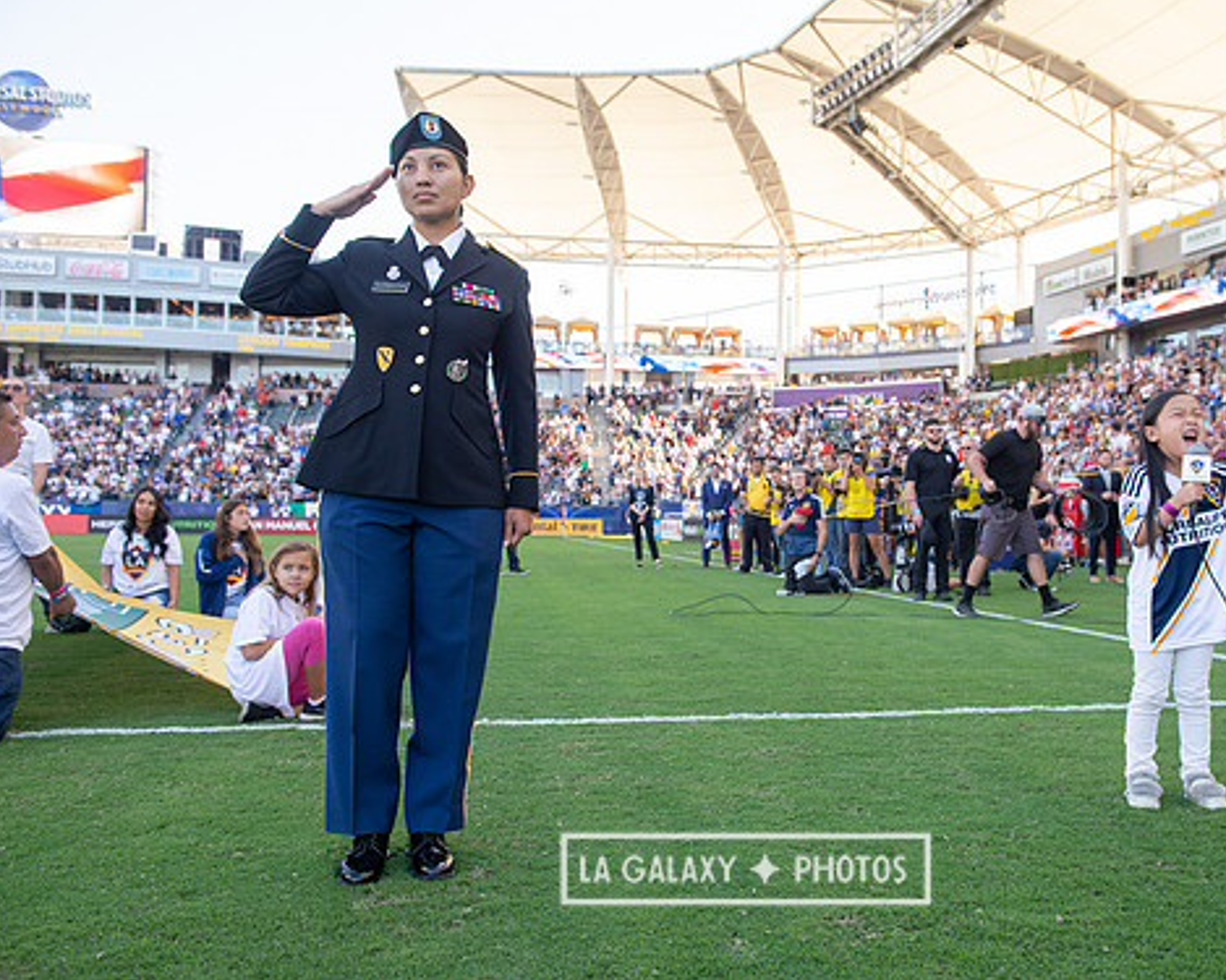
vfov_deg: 41.1
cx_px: 745
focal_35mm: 36
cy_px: 477
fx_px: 1306
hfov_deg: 49.9
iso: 200
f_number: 4.5
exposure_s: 1/320
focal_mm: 31
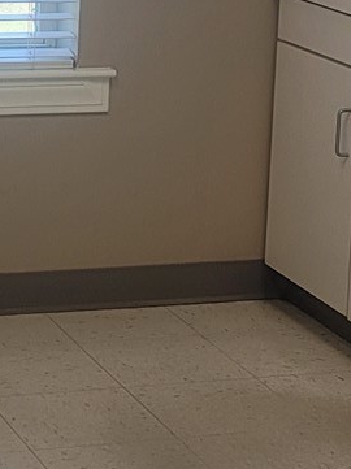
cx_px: 39
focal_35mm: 142
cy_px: 58
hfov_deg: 10.4
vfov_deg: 13.8
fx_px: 1923
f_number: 1.8
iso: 25
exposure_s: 1/120
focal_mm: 7
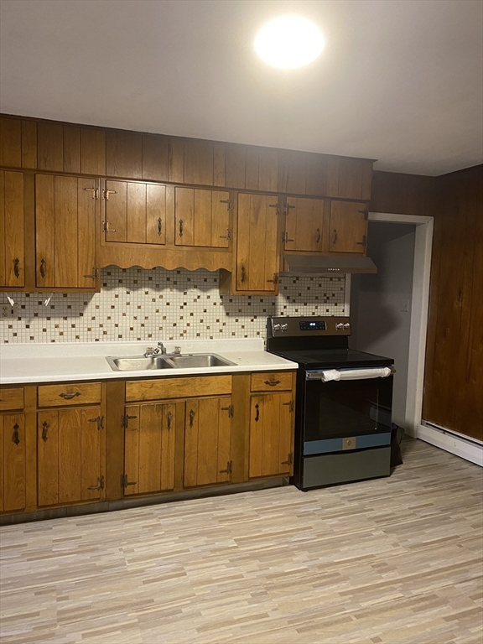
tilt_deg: -3.1
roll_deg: -1.3
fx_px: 484
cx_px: 242
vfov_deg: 67.3
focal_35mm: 26
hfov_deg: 53.1
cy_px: 322
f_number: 1.8
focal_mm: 4.25
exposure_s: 1/40
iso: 320
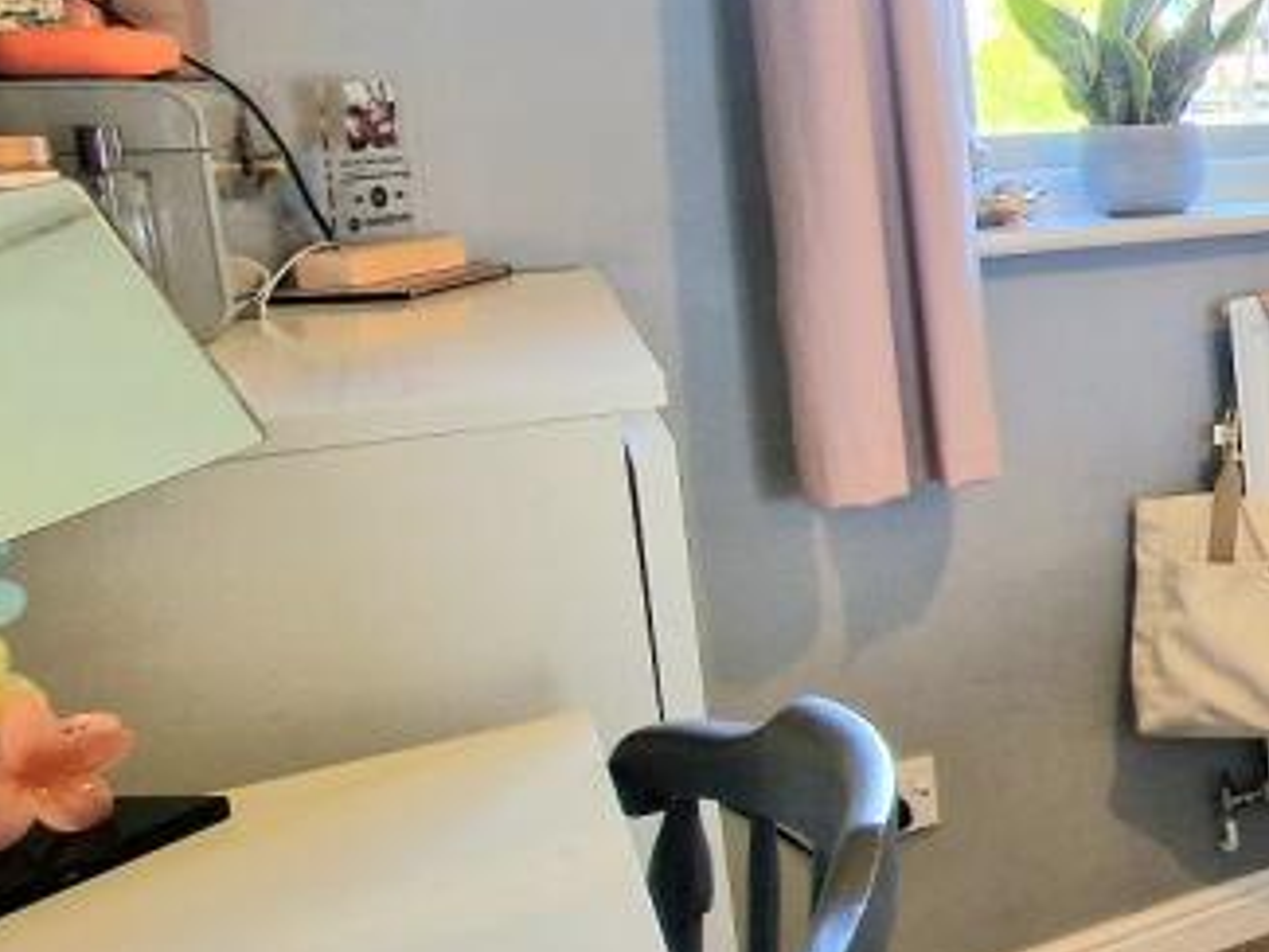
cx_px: 1964
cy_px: 289
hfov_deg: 27.8
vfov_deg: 34.7
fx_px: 1504
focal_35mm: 41
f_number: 2.2
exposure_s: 1/50
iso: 100
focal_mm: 2.2
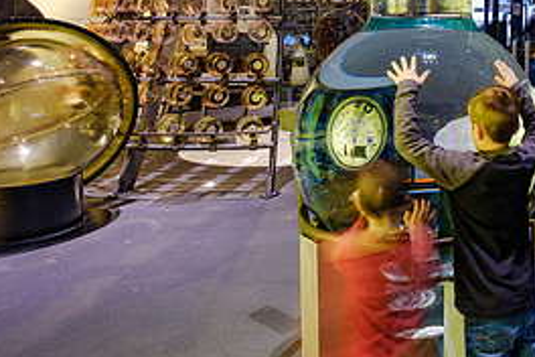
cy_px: 35
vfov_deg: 37.4
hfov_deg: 48.9
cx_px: 513
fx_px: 490
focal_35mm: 33
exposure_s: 1
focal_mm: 10
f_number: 5.6
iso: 250
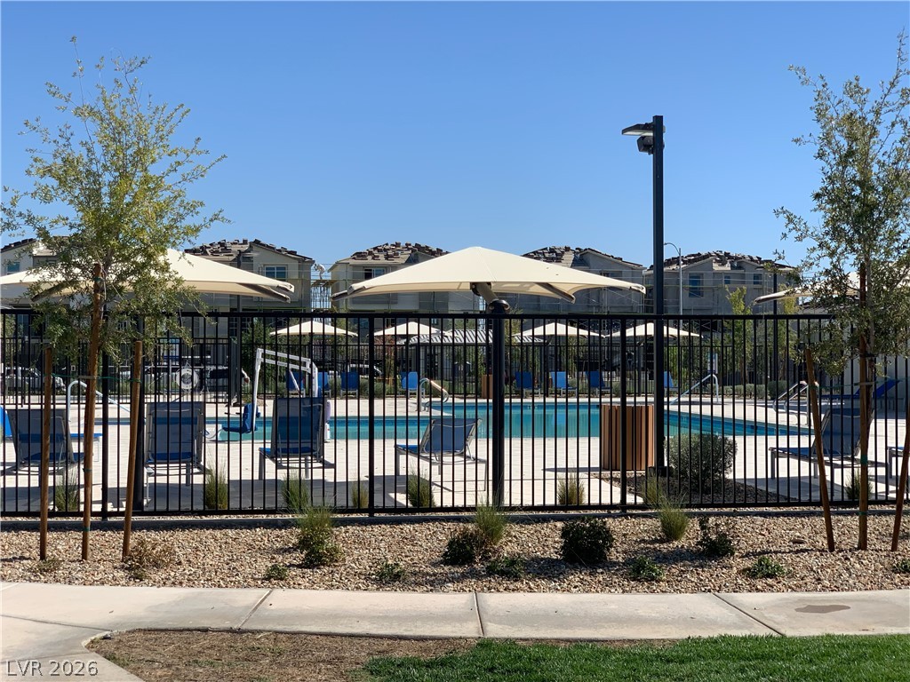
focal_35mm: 52
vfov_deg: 28.0
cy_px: 341
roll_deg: -0.9
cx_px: 455
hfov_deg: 36.8
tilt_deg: +1.3
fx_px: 1367
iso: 16
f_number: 2.4
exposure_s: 1/1497
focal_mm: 6
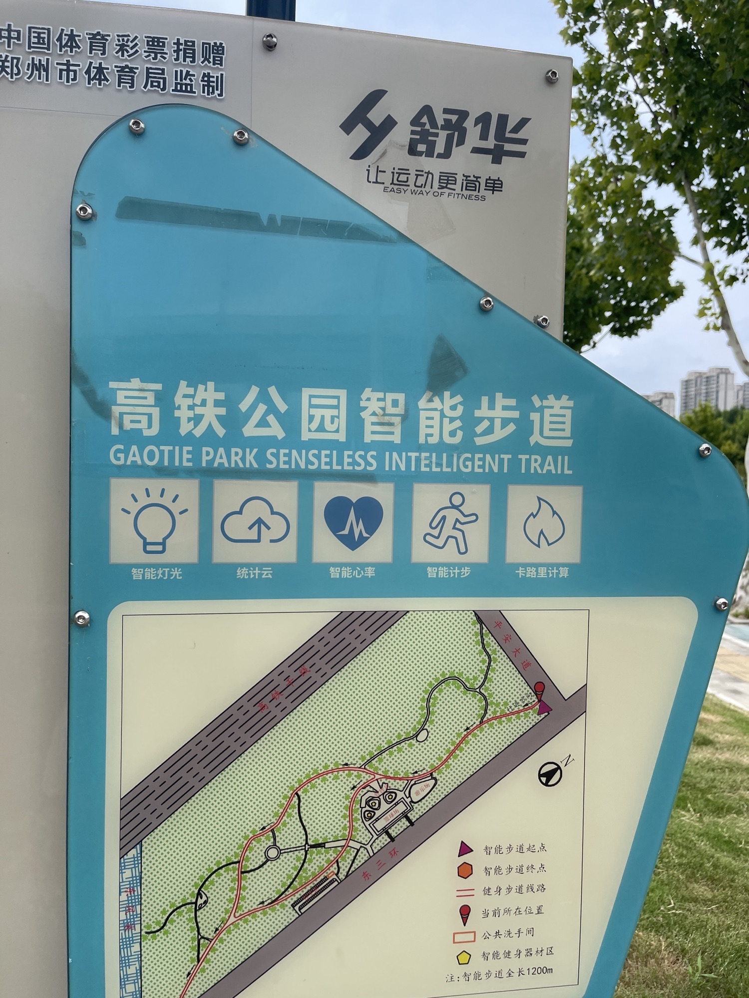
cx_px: 374
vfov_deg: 69.4
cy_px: 499
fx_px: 721
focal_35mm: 25
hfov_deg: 54.9
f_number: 1.6
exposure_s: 1/2012
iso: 32
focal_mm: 5.1
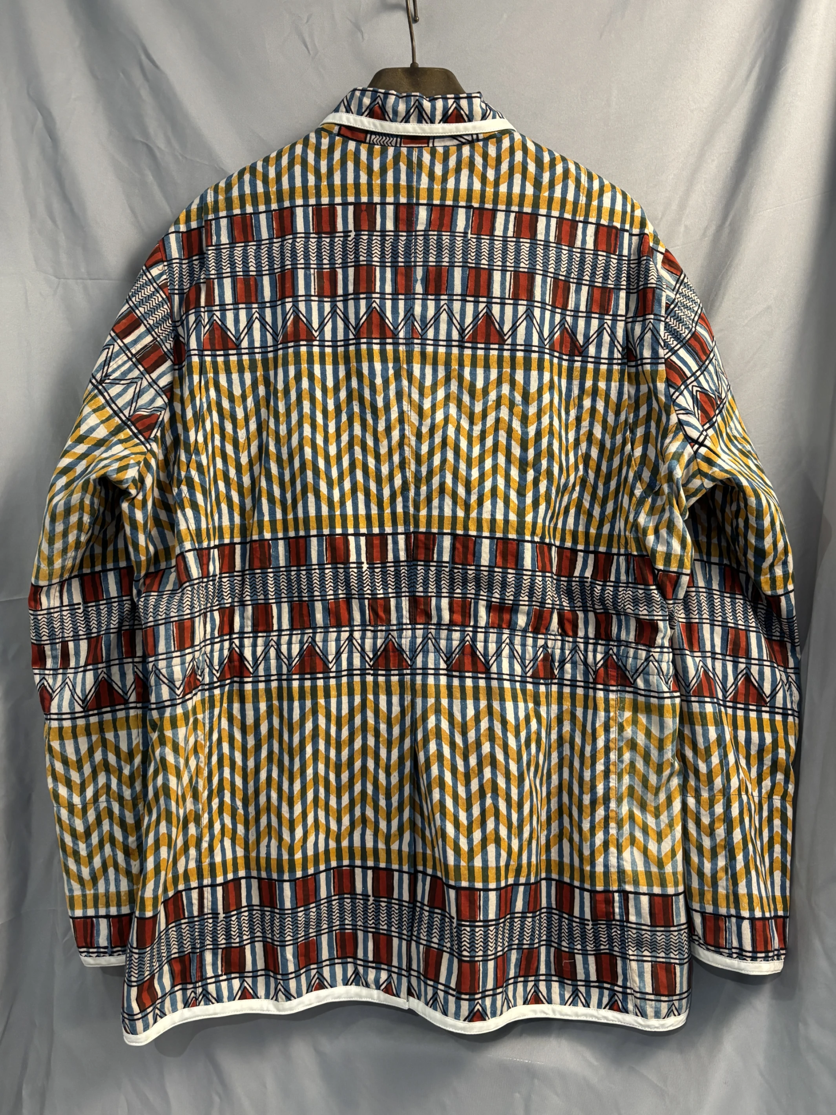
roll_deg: -0.4
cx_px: 418
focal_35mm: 26
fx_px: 837
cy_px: 558
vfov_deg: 67.3
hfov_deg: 53.1
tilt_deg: +1.5
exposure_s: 1/60
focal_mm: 5.96
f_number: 1.6
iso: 250
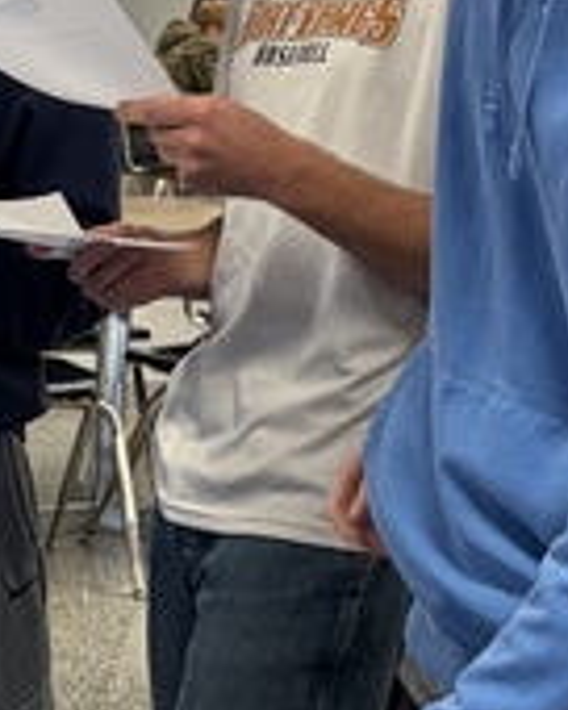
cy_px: 581
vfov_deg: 12.5
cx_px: -167
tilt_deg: -12.3
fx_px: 3215
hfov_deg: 9.9
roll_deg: -3.4
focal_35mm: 153
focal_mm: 5.96
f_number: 1.6
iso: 160
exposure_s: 1/60
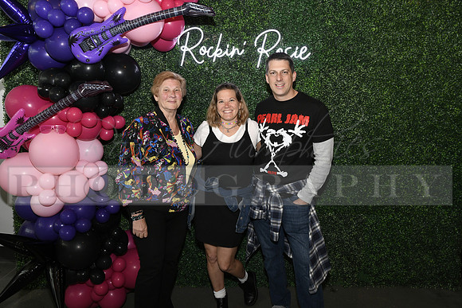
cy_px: 154
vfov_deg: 45.0
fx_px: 372
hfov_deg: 63.6
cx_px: 231
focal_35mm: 29
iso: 500
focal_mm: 29
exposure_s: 1/60
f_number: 6.3
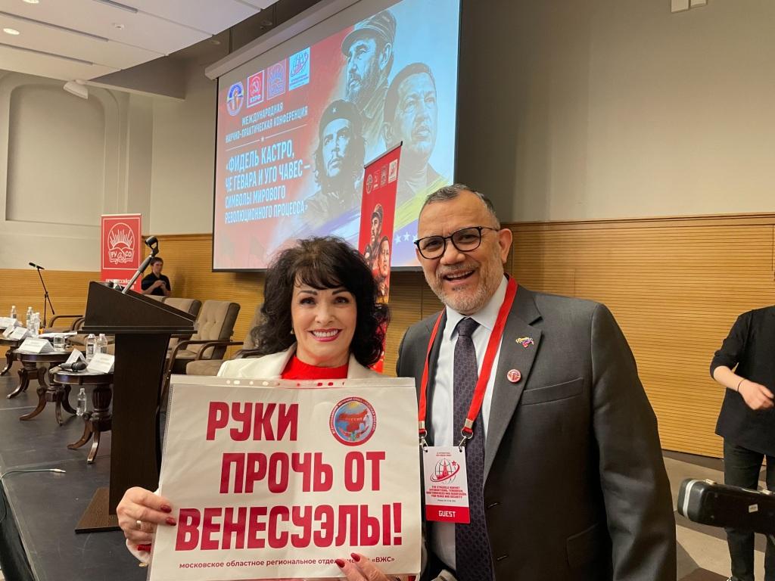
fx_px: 582
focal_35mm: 26
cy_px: 290
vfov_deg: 53.1
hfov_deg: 67.3
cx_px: 388
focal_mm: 4.2
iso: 250
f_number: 1.6
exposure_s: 1/50
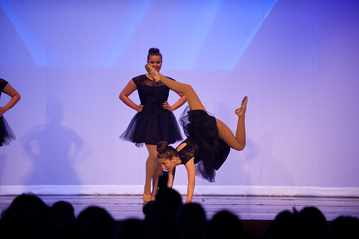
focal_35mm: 200
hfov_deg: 10.3
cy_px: 120
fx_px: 1993
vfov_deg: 6.9
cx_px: 180
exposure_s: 1/200
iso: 3200
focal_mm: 200
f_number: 2.8
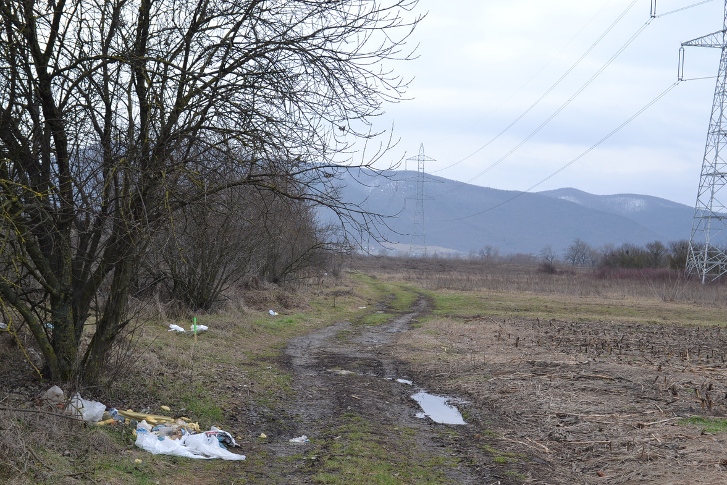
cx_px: 368
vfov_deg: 26.0
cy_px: 243
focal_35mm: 52
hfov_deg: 38.2
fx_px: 1050
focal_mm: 34
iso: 125
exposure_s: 1/125
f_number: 5.6
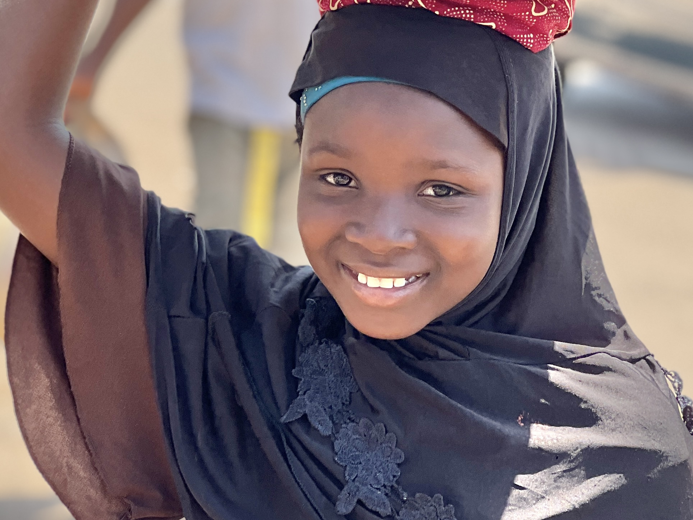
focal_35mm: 161
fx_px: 3223
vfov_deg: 9.2
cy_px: 161
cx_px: 313
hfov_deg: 12.3
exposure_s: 1/156
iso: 32
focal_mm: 9
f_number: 2.8
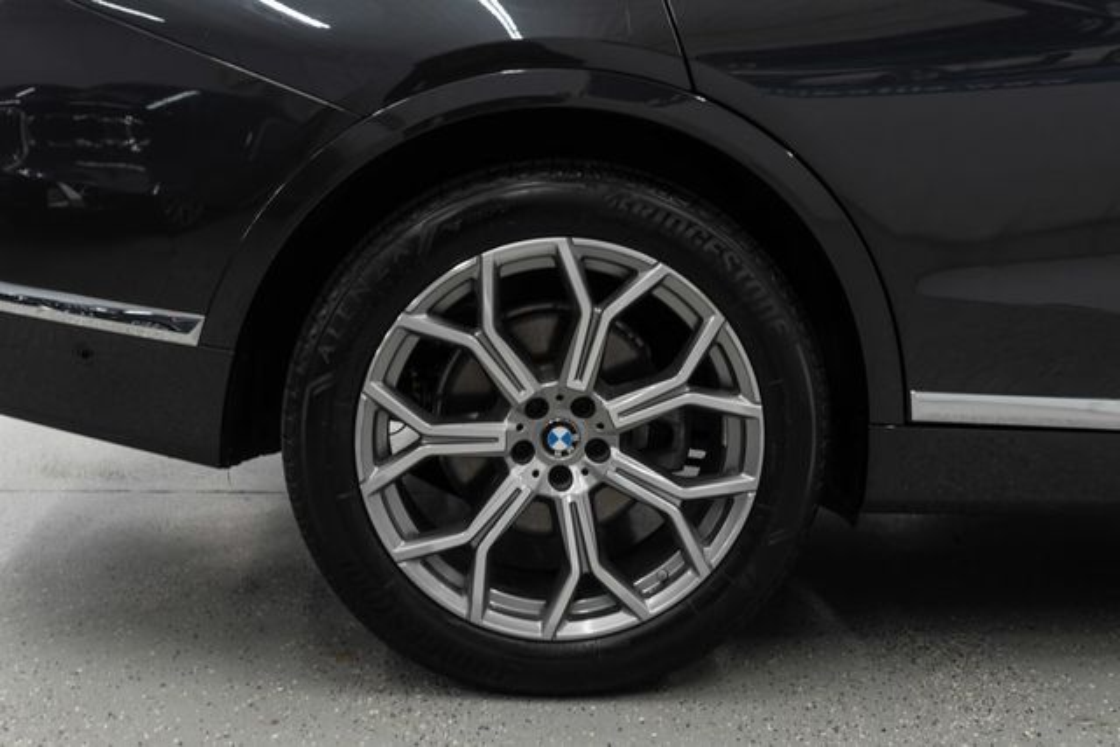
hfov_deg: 46.4
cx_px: 560
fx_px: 1307
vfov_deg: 31.9
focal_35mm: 42
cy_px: 374
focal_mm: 28
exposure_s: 1/40
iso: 200
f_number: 3.2
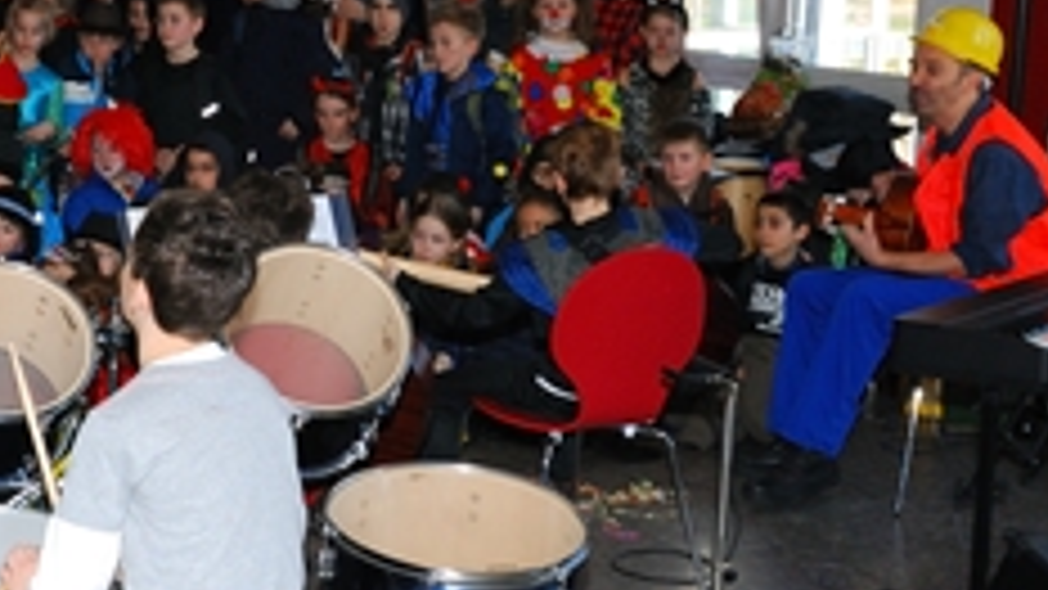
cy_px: 279
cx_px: 234
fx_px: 2026
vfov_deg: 16.5
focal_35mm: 73
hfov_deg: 28.5
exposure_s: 1/200
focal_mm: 27
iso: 800
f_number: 9
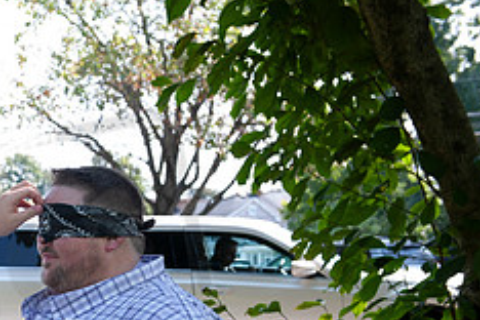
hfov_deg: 18.1
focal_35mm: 109
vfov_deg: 12.4
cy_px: 353
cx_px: -47
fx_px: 1453
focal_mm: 44
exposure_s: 1/125
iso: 100
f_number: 5.6
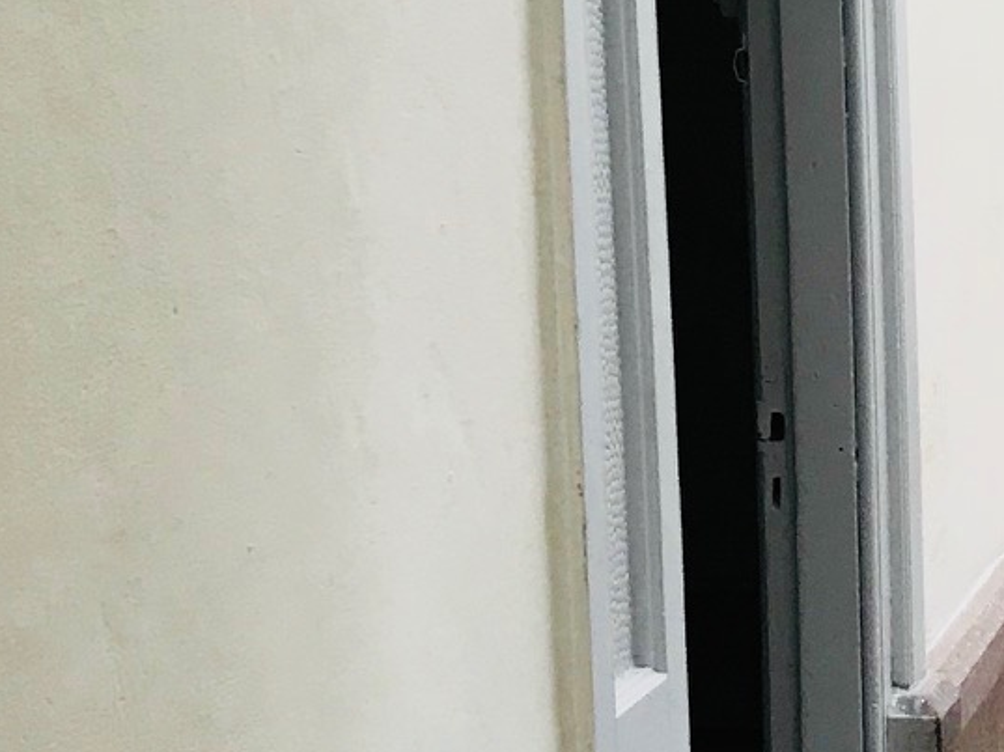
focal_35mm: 105
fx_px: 3044
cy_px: 355
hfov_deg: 17.2
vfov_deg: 14.1
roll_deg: +0.1
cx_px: 1426
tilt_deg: -9.6
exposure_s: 1/33
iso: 32
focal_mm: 3.99
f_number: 1.8
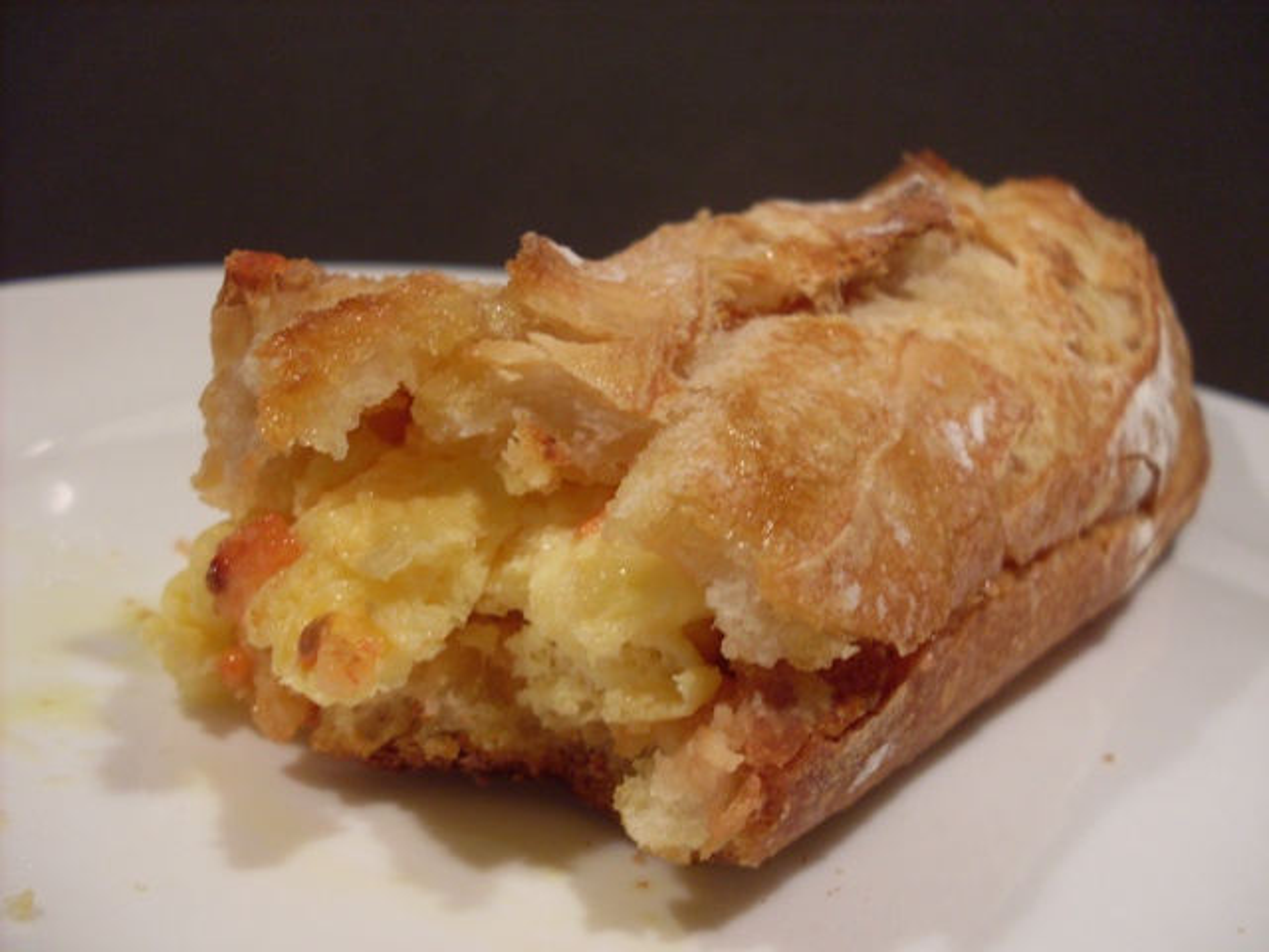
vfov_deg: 37.7
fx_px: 1393
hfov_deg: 49.0
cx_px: 634
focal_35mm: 38
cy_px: 476
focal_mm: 6.3
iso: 100
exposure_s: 1/45
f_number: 2.8
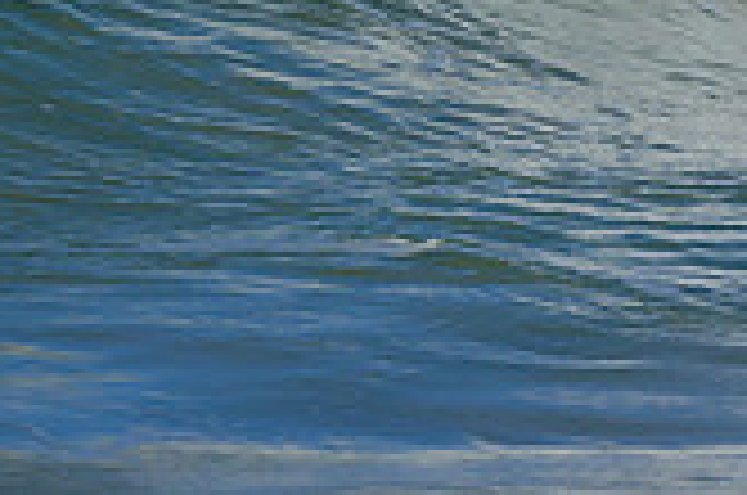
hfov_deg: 0.5
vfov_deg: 0.4
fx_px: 79692
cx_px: 1679
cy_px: -660
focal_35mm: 3848
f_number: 6.3
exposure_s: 1/2000
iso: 280
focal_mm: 800
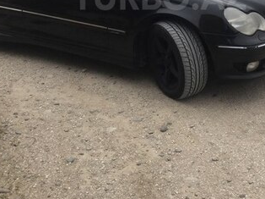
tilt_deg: -12.4
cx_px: 160
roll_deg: +1.0
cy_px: -3
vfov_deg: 23.0
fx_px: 467
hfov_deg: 31.6
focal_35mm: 61
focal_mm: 4.15
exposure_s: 1/2326
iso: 32
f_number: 2.2
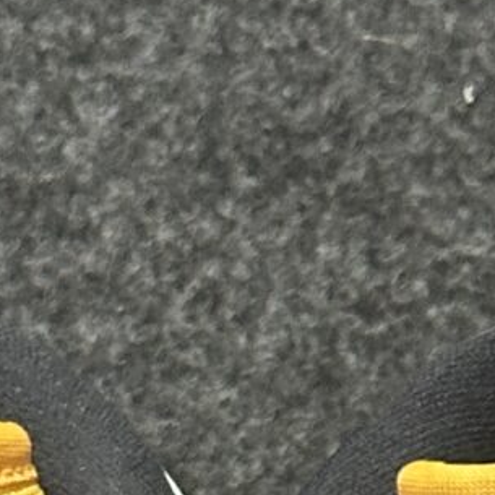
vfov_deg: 4.7
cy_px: 1509
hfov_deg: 4.9
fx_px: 5759
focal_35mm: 356
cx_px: 300
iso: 320
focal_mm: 6.86
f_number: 1.78
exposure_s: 1/33
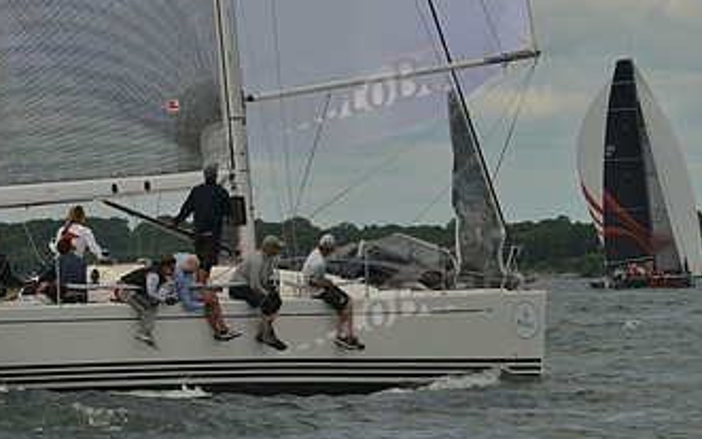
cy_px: 224
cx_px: 148
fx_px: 6831
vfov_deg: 3.7
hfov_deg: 5.9
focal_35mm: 357
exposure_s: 1/800
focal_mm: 200
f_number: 11
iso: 400
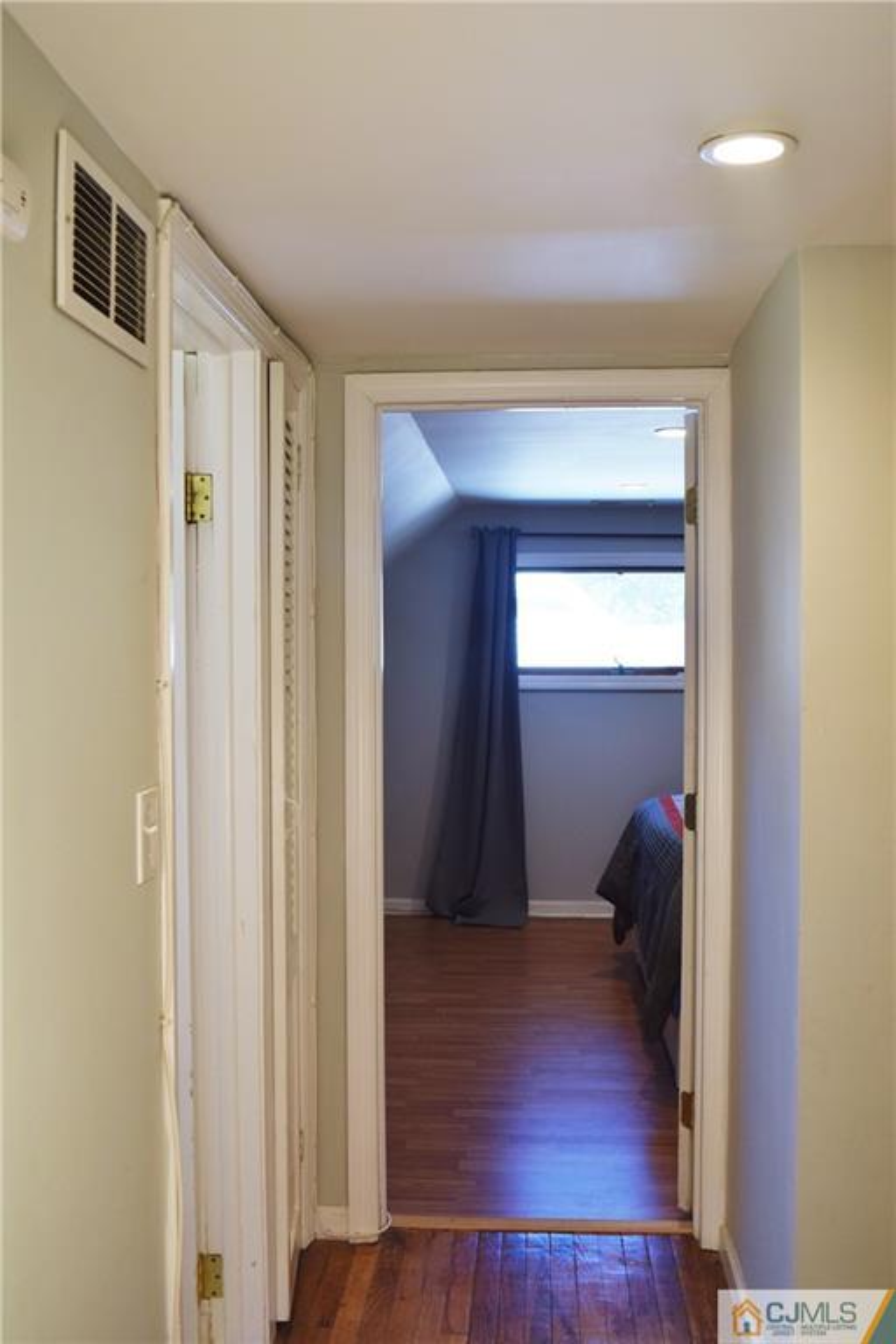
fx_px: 1344
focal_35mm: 36
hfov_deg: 36.9
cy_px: 672
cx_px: 448
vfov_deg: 53.1
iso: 400
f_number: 6.3
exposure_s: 1/160
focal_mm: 24
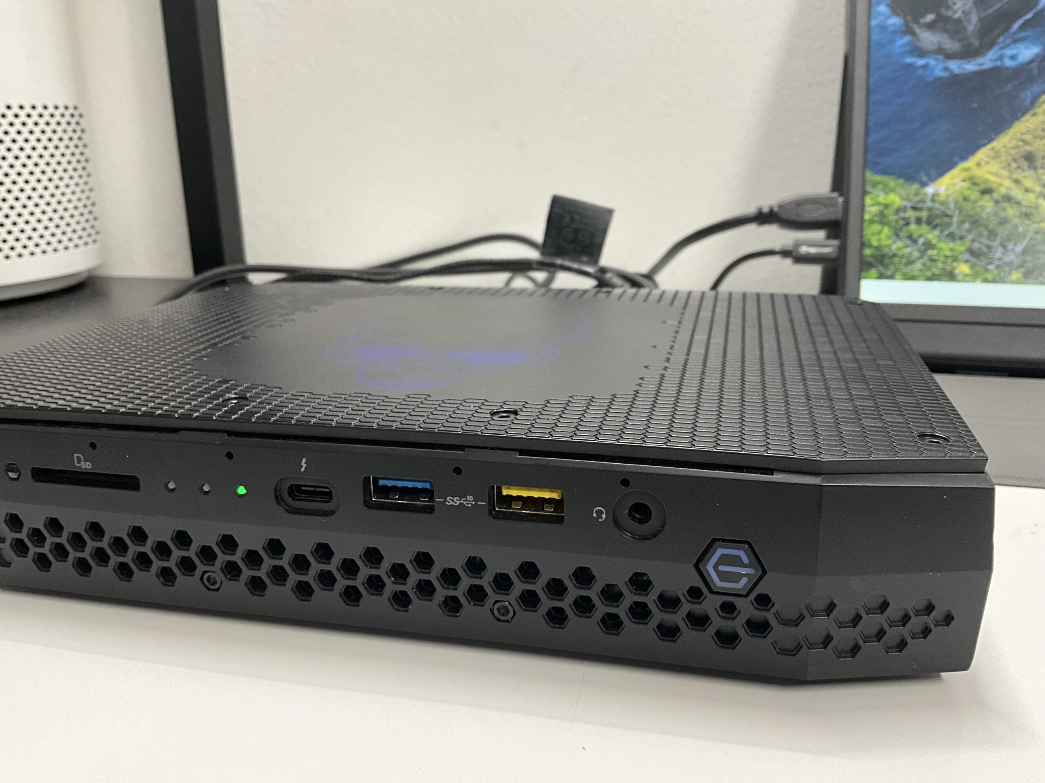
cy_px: 392
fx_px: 875
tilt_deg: -16.9
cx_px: 522
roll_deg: +1.0
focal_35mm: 29
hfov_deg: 61.7
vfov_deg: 48.2
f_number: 1.8
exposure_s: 1/60
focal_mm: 3
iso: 100
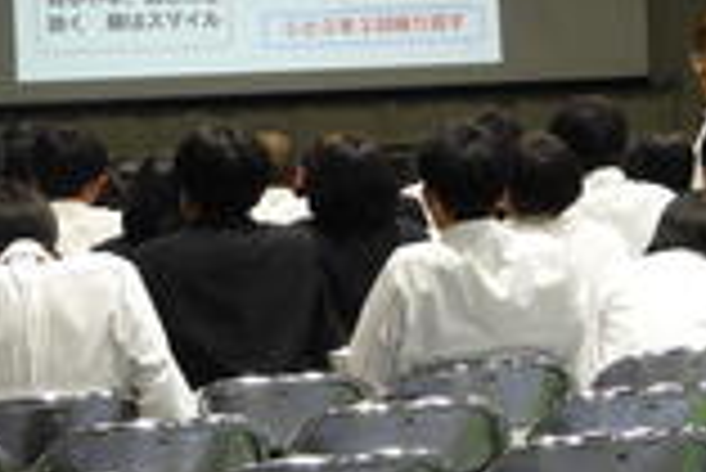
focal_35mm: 159
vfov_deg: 8.6
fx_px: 3121
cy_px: 121
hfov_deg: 12.9
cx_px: 288
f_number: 4.2
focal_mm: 10.7
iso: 400
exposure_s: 1/30
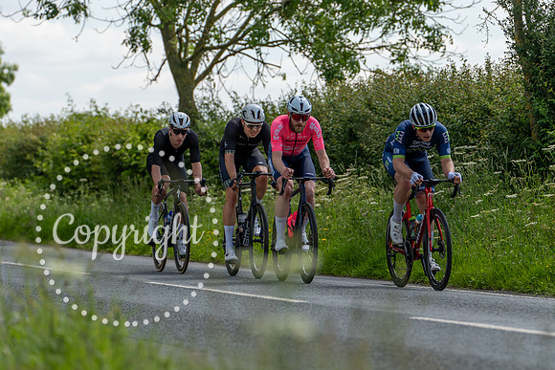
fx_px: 3260
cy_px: 150
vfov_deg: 6.5
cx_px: 284
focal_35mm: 211
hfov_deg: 9.7
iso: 100
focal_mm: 148
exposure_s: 1/1250
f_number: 3.5
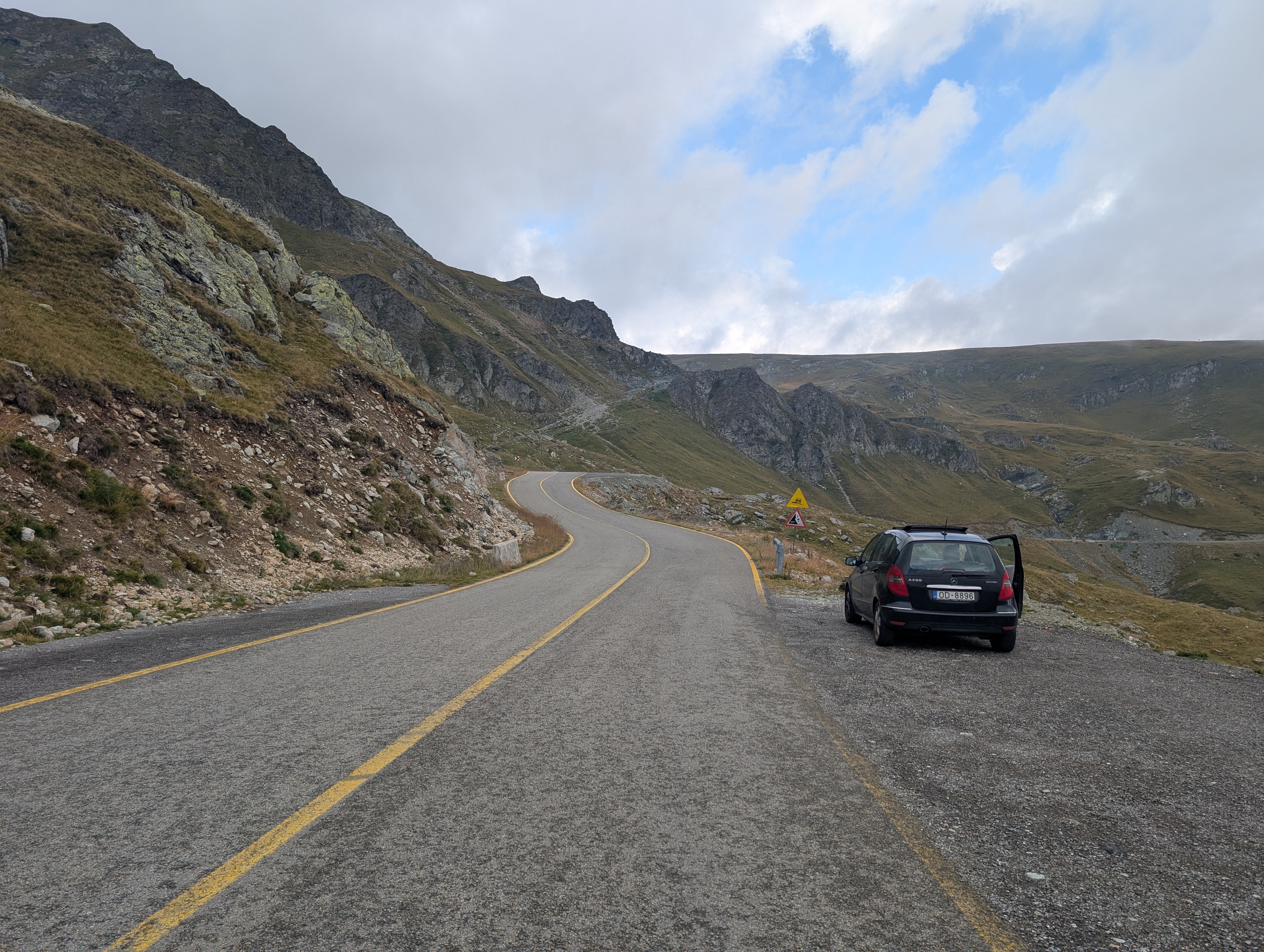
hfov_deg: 71.5
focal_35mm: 24
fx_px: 878
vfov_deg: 56.9
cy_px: 476
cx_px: 632
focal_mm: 6.9
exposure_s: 1/536
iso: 20
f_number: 1.68
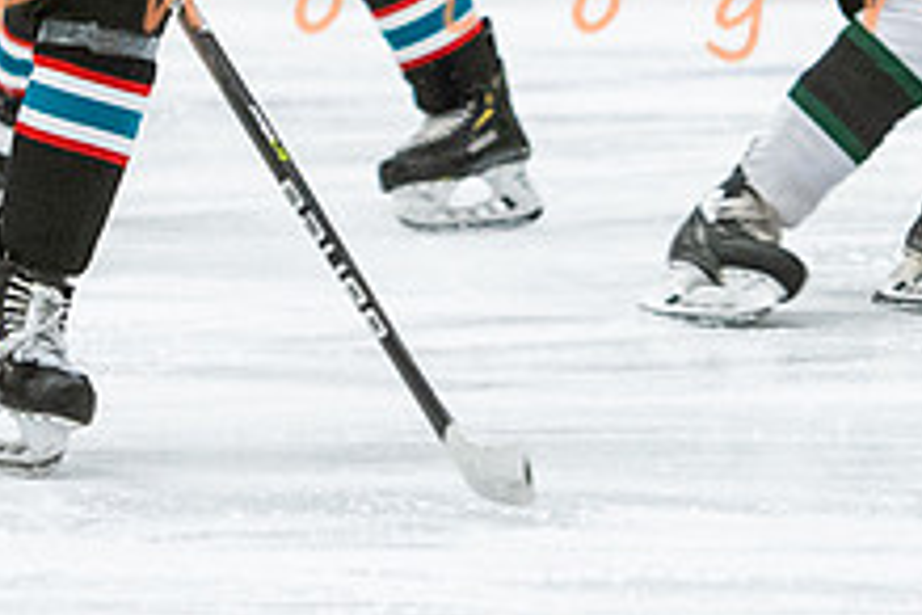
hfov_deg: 3.5
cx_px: 384
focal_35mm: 591
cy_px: -393
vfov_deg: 2.3
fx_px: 15135
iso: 2200
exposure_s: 1/640
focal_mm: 112
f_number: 2.8
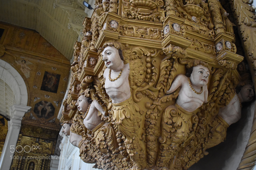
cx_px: 128
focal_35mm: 36
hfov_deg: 53.1
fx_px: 256
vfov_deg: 36.9
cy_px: 85
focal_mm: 24
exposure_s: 1/60
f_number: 3.8
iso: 3600
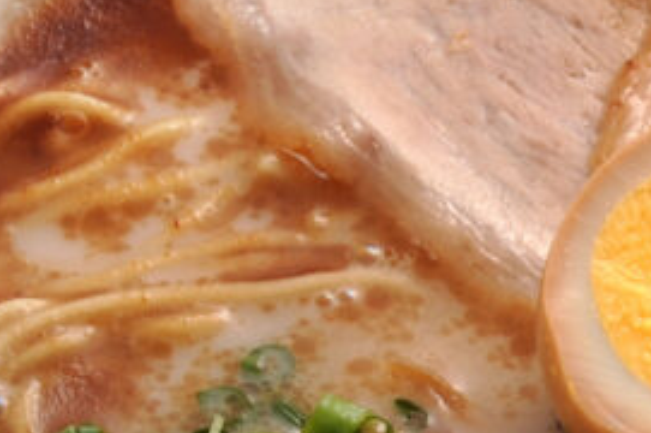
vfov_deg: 2.8
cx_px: 737
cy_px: 342
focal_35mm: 496
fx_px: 8958
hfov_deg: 4.2
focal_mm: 105
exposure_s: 1/80
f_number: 36
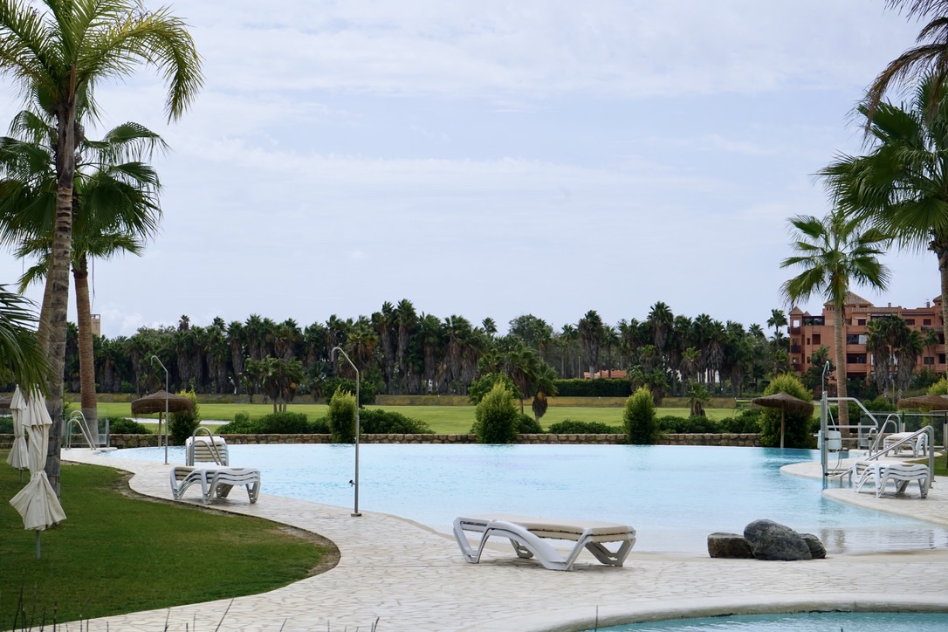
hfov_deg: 28.8
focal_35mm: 70
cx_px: 474
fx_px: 1843
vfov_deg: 19.5
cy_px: 316
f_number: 11
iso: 100
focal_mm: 70
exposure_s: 1/250
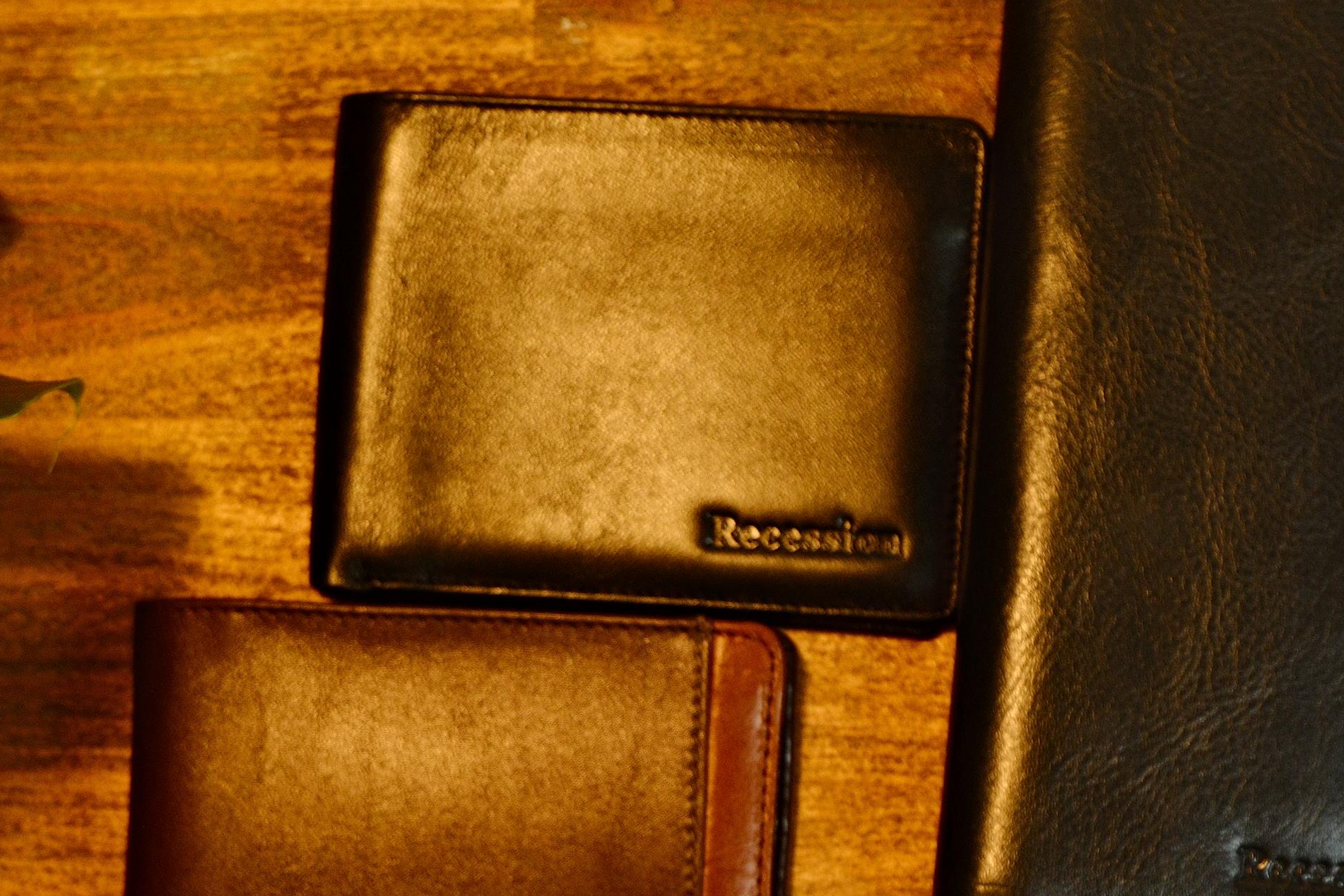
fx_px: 3994
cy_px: 856
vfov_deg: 12.7
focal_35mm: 107
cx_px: 558
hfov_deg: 19.1
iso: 1000
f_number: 5.6
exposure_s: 1/25
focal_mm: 35.3
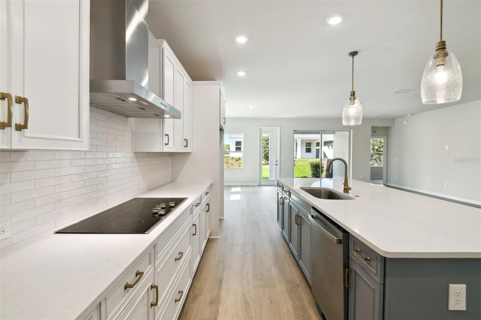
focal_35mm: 15
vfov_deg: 77.3
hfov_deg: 100.4
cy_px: 160
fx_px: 200
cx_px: 240
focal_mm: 10
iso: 100
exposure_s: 1/30
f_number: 7.1
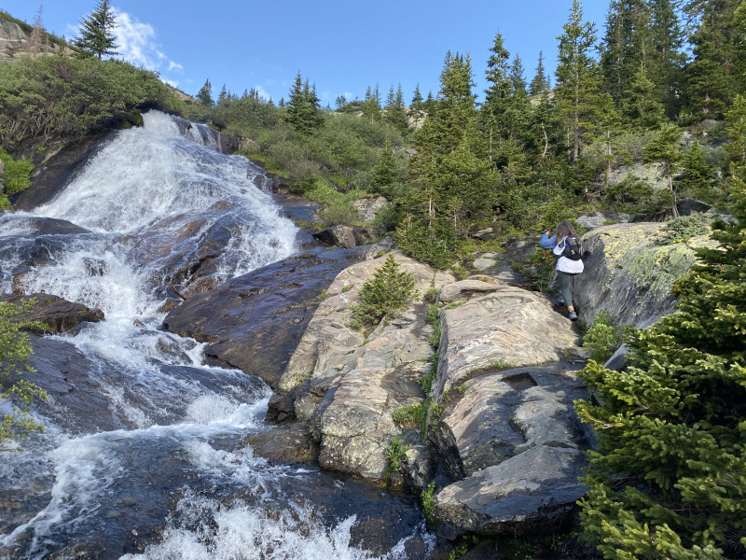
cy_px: 280
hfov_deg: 67.3
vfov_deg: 53.1
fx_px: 560
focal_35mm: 26
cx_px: 373
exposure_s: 1/335
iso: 32
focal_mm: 4.25
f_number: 1.8
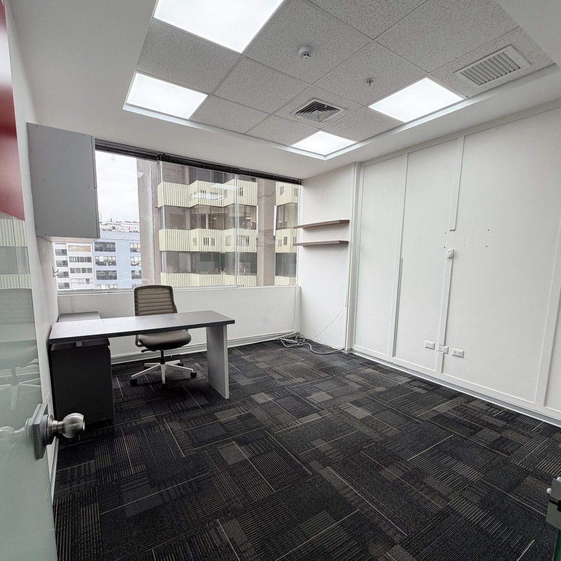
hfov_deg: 84.0
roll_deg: -0.8
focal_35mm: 17
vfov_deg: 83.8
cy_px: 305
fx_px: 312
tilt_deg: -7.9
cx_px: 279
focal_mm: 2.22
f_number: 2.2
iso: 64
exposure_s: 1/120
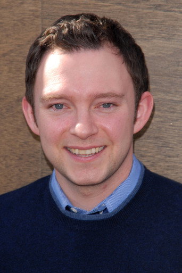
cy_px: 136
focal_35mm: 262
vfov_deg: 7.8
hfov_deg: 5.2
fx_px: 1990
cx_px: 91
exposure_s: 1/200
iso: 200
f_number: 8
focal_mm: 175
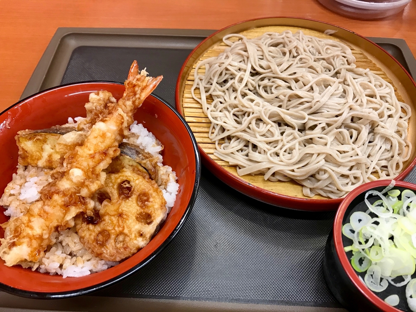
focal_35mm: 28
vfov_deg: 49.7
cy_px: 156
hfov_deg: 63.4
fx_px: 336
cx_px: 208
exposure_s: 1/33
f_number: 1.8
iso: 25
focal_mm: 3.99
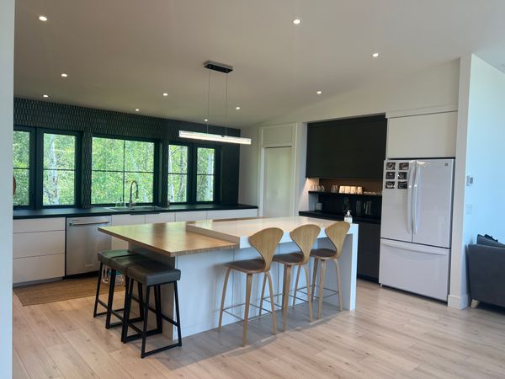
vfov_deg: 53.1
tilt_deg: -3.0
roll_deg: -2.1
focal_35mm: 26
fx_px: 379
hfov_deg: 67.3
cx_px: 252
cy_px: 190
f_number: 1.5
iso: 40
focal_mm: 5.7
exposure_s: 1/120
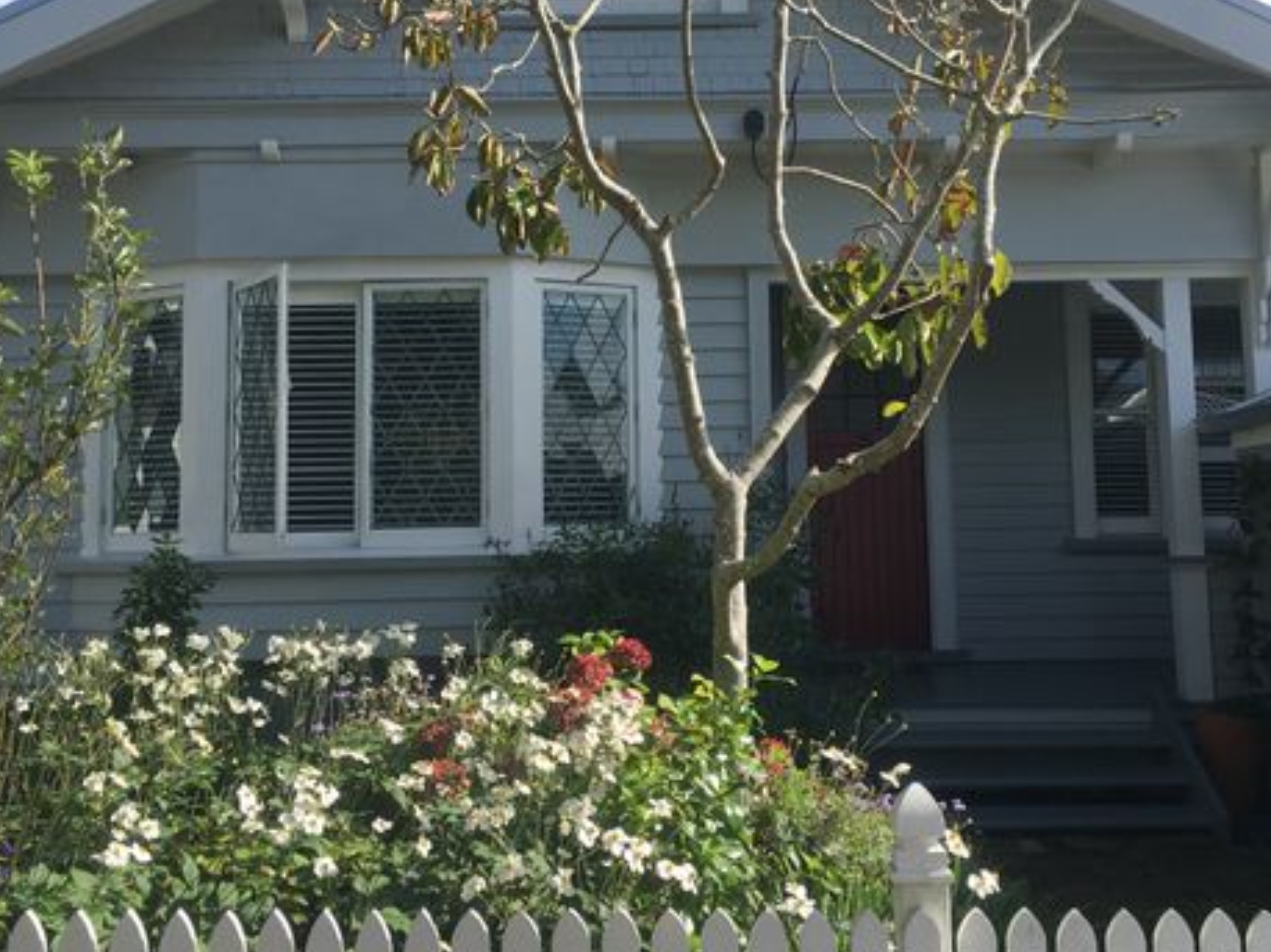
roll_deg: +0.8
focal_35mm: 38
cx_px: 683
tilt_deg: +6.8
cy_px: 391
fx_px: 1395
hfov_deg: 49.0
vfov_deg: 37.6
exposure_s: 1/999
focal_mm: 4.15
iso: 25
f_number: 2.2
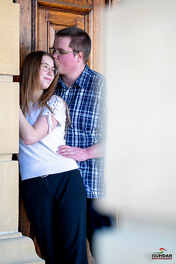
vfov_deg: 23.9
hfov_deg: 16.1
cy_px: 132
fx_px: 623
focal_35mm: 85
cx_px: 88
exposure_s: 1/1600
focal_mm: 85
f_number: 1.4
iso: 500
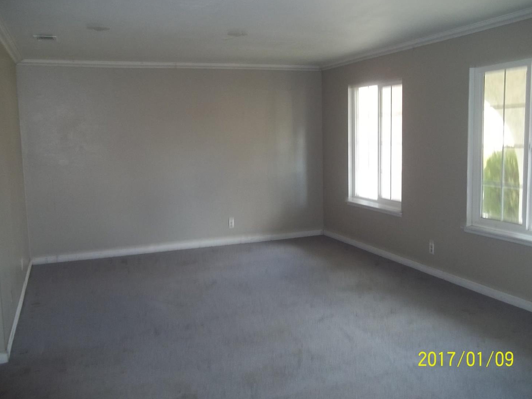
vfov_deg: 43.0
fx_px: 507
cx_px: 267
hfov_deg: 55.3
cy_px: 203
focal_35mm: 33
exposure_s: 1/30
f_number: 2.9
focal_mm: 5.7
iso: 160
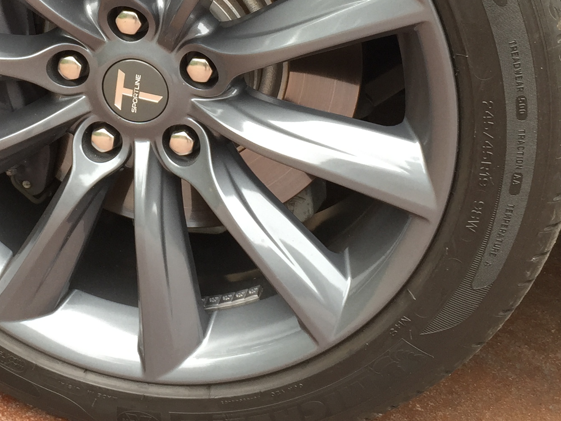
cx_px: 119
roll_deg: -0.8
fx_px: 1151
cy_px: 49
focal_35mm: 71
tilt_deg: -21.1
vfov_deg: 20.3
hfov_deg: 26.9
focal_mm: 4.15
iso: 32
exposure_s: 1/60
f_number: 2.2
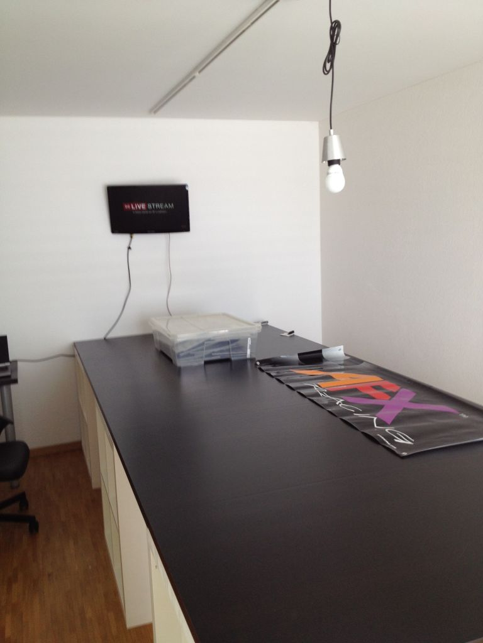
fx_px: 651
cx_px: 242
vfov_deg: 52.6
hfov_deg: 40.7
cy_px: 322
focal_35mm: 35
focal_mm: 4.28
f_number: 2.4
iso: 64
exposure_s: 1/40
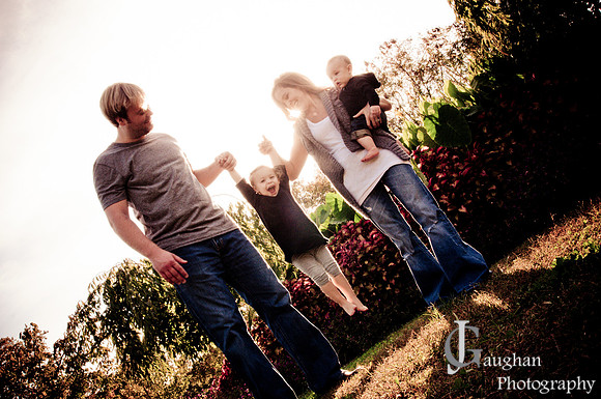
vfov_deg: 39.9
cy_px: 200
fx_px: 550
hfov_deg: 57.3
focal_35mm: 33
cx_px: 300
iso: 640
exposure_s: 1/80
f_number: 22
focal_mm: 22
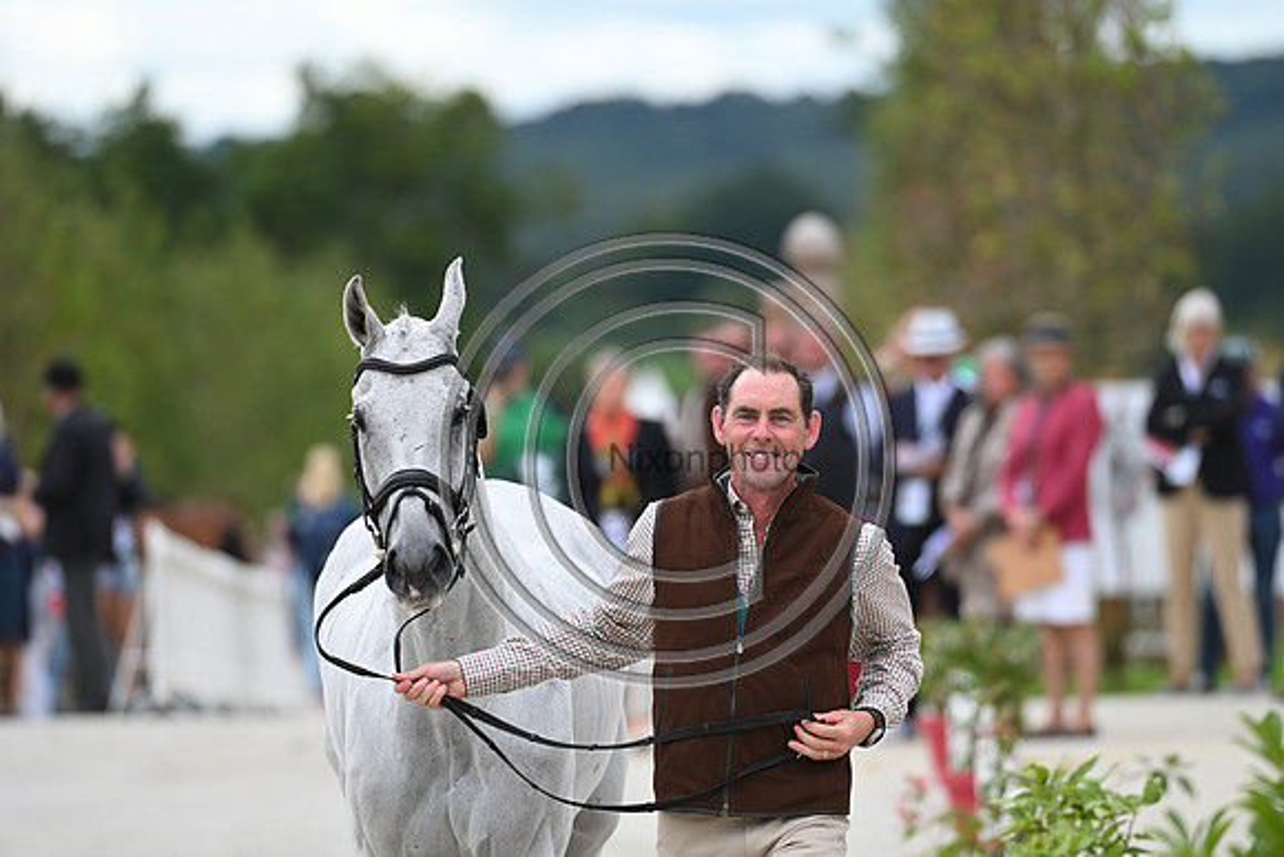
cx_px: 642
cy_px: 428
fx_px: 14269
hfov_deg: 5.2
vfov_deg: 3.4
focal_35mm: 400
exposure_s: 1/1250
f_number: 5.6
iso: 560
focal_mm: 400
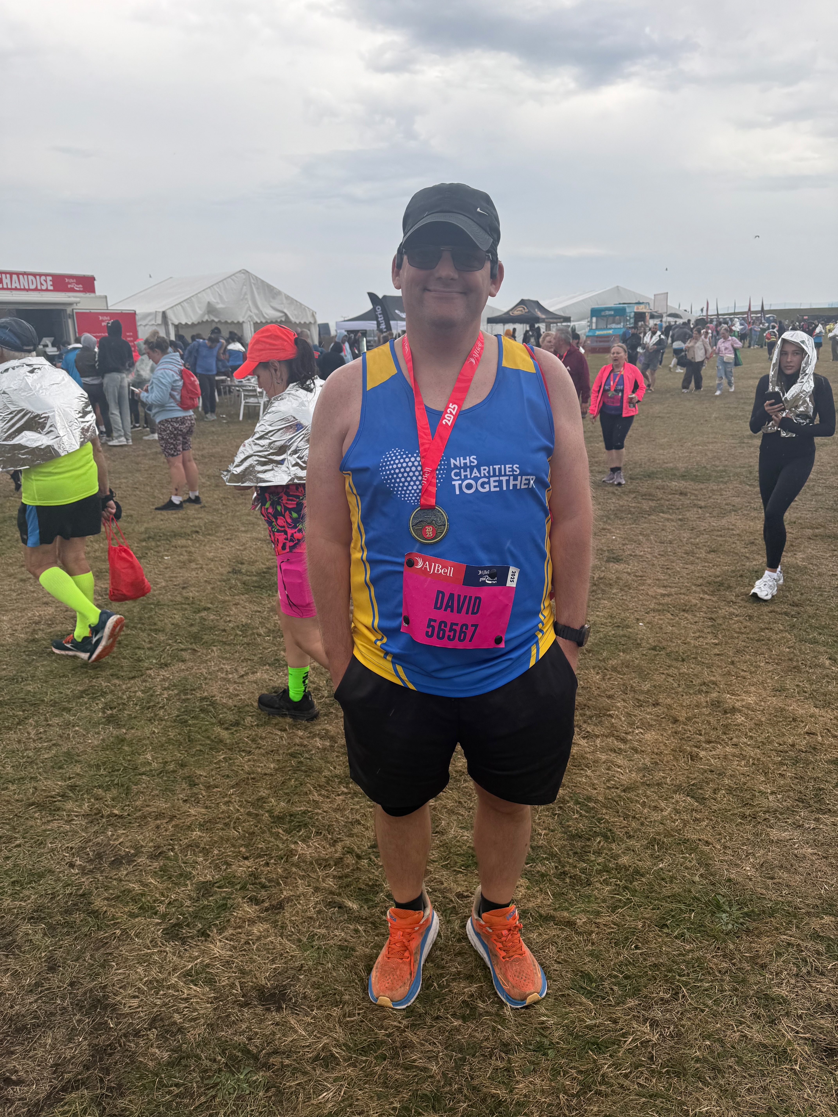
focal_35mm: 24
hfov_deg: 56.8
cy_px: 558
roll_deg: +1.3
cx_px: 419
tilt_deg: -17.2
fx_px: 775
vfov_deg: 71.6
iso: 80
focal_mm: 6.76
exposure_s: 1/708
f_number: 1.78
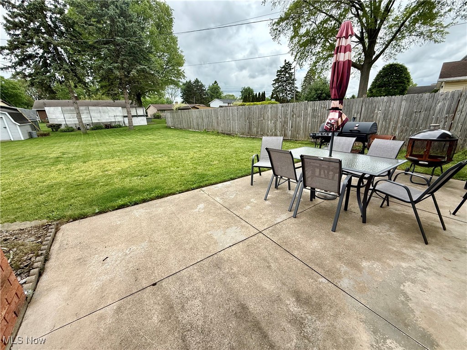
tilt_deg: -18.0
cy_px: 175
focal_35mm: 14
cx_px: 234
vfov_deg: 85.7
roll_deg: +1.3
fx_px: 189
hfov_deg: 102.1
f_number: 2.2
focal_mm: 2.22
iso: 50
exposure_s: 1/820
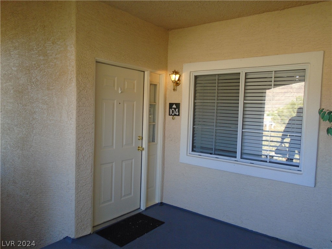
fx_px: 249
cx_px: 166
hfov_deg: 67.3
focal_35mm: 26
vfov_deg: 53.1
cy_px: 124
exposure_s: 1/100
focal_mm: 4.6
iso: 200
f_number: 3.2
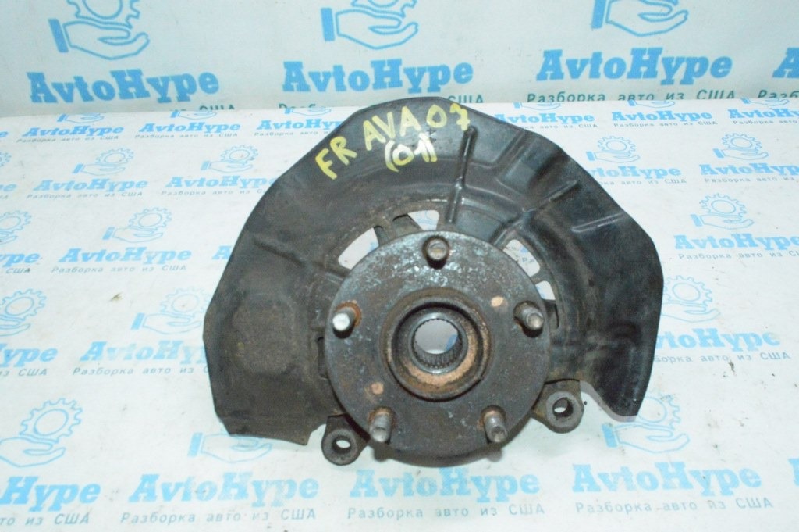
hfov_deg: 67.4
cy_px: 266
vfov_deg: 47.9
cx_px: 400
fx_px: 599
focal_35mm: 27
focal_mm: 18
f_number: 16
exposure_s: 1/200
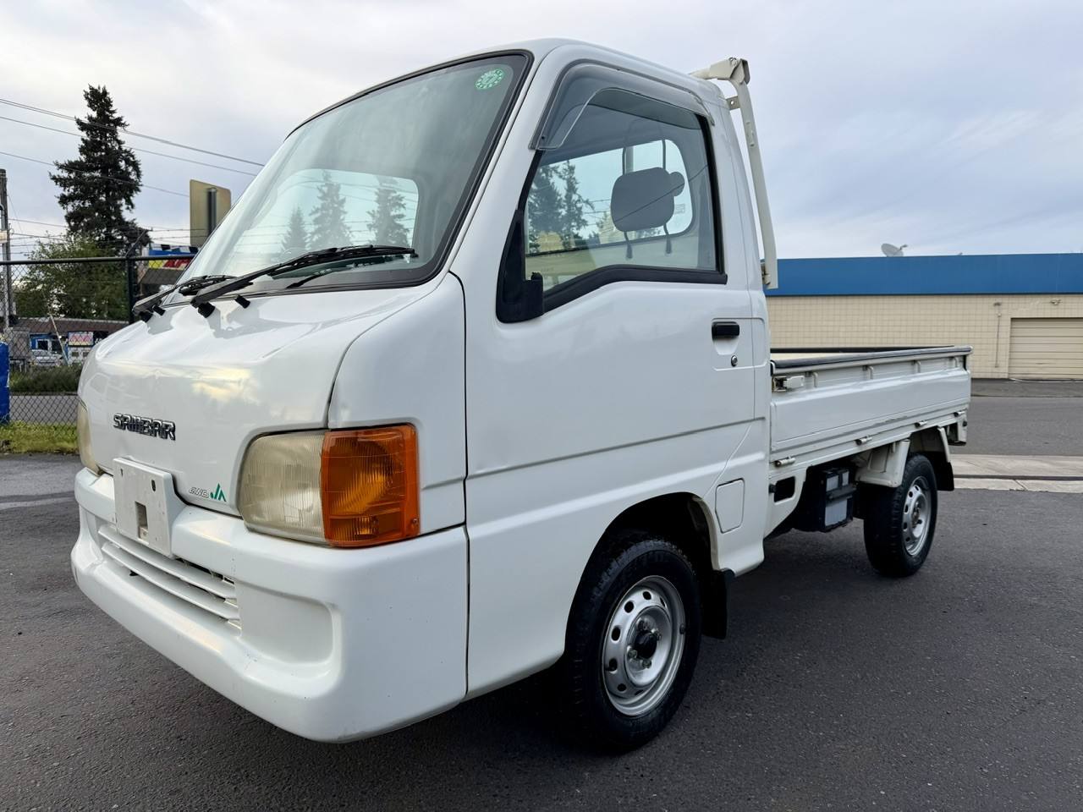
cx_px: 542
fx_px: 751
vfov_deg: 56.8
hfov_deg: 71.6
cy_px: 406
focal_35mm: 24
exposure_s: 1/1385
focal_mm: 6.76
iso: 80
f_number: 1.78
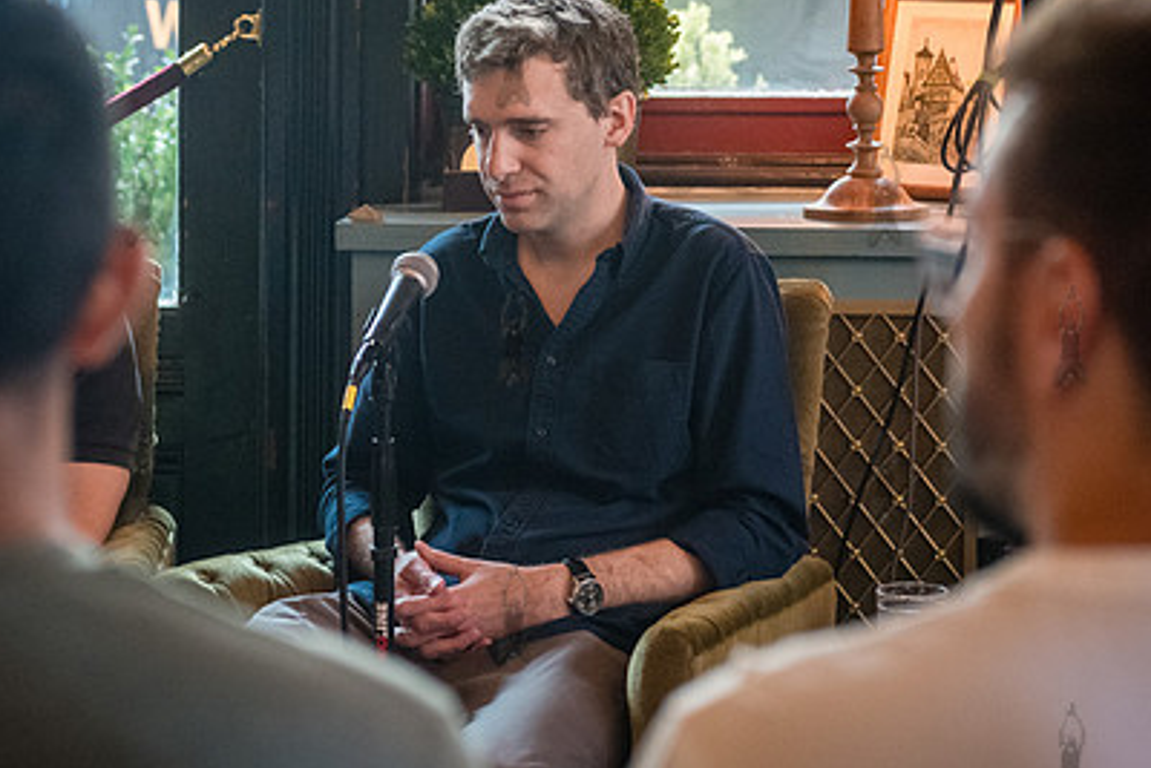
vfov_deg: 11.8
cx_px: 512
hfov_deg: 17.6
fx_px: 3710
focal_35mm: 116
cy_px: 335
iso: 5000
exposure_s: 1/200
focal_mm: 80
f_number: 4
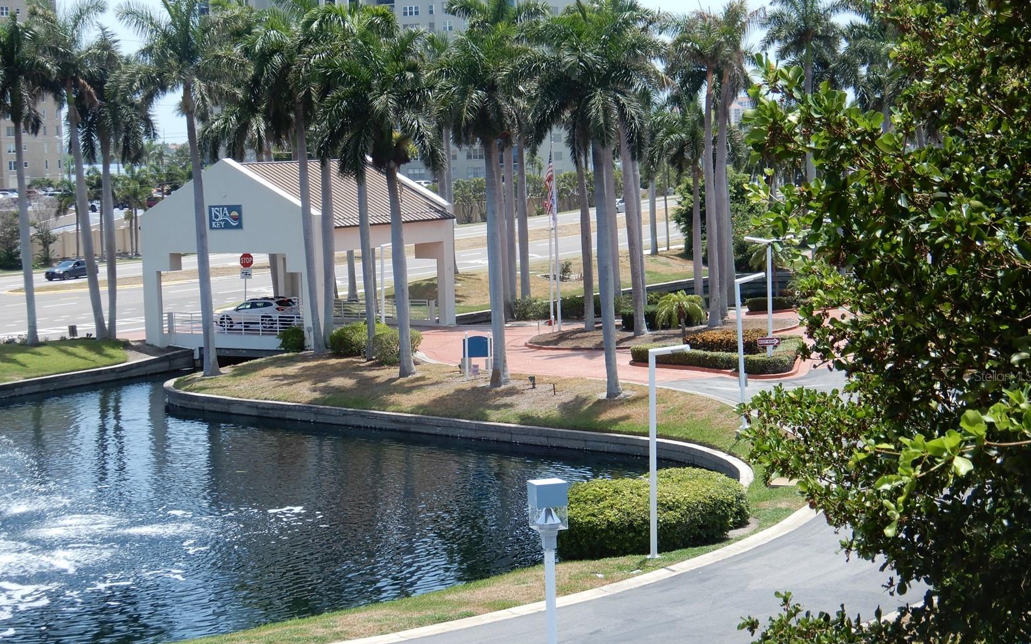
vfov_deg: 17.4
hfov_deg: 27.5
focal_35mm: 75
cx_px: 515
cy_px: 376
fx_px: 2107
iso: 80
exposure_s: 1/320
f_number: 4.5
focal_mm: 12.5
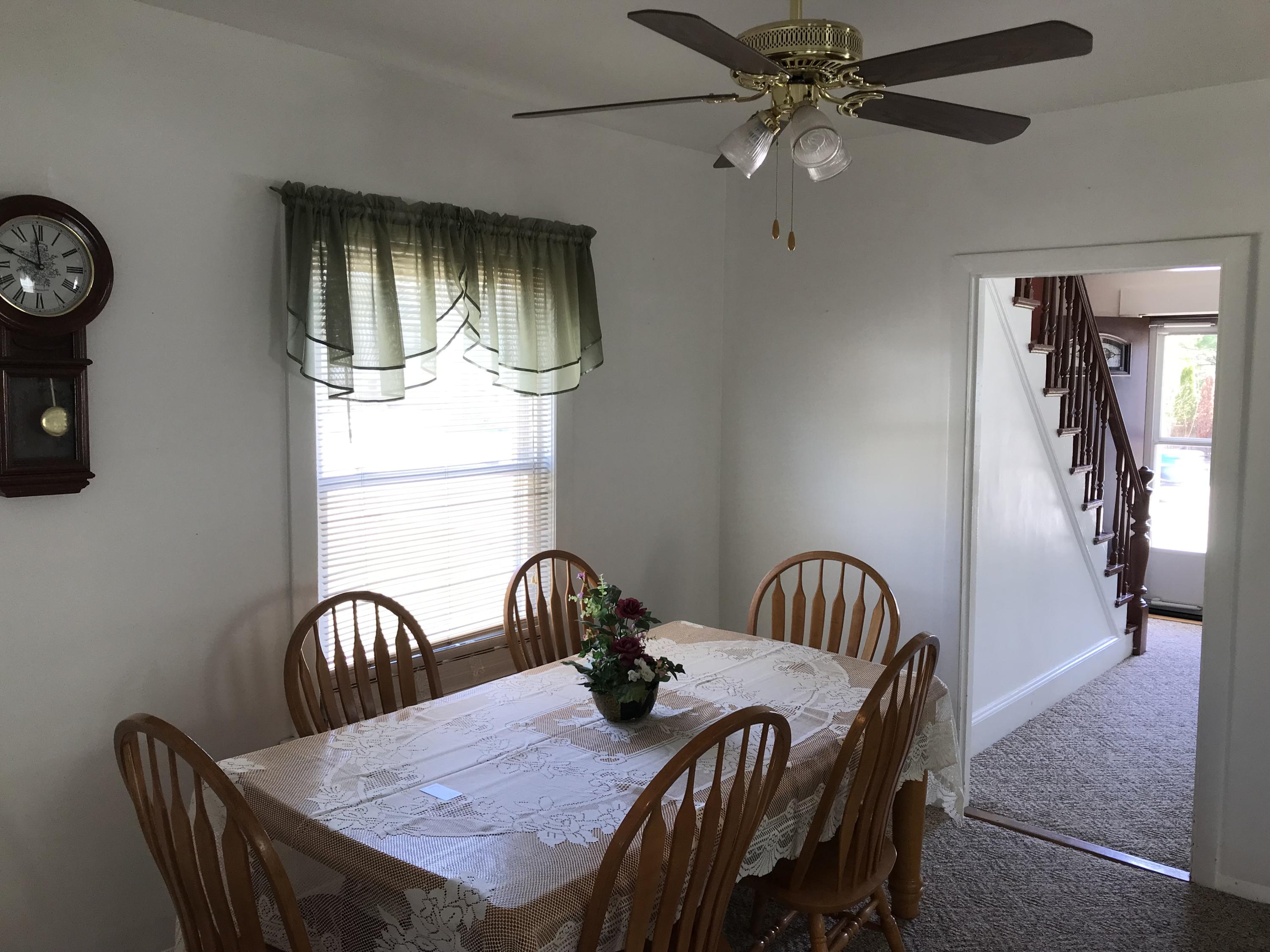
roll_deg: +0.9
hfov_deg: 63.4
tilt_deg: -4.6
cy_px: 476
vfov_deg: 49.7
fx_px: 1027
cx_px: 635
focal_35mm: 28
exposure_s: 1/40
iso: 20
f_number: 1.8
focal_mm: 3.99
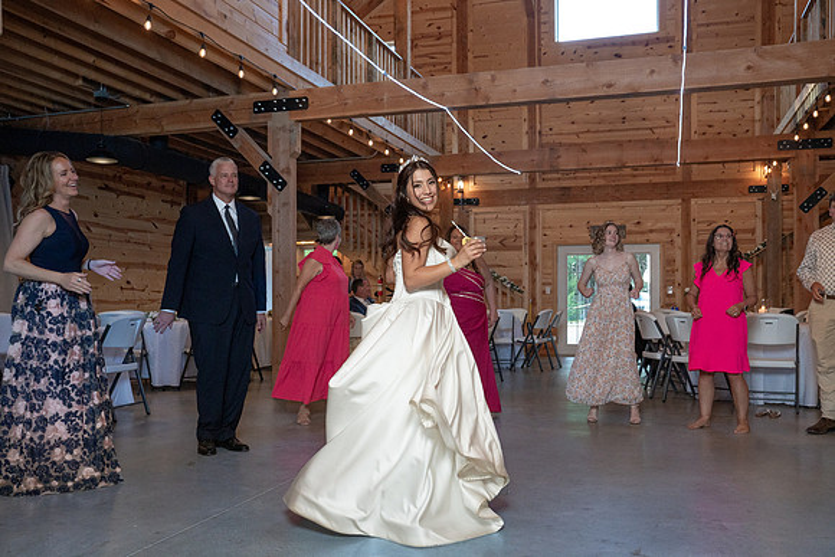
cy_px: 300
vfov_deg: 40.2
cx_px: 417
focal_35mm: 33
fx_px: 761
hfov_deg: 57.5
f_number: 5.6
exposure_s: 1/200
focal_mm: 30
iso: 2000
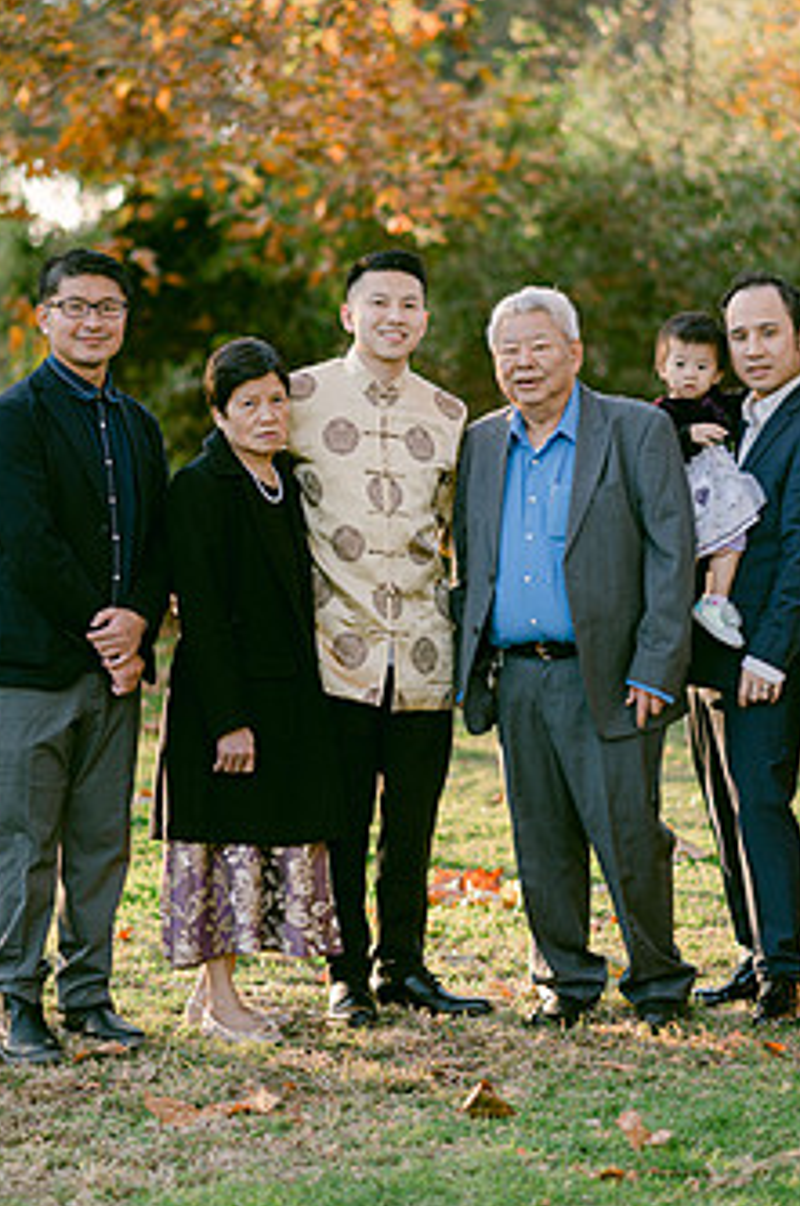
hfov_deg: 11.9
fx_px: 3845
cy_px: 478
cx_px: 454
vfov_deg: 17.8
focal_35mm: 115
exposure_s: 1/500
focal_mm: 85
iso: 200
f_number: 2
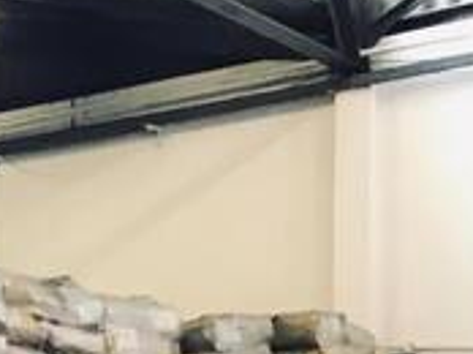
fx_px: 1760
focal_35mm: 129
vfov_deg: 10.5
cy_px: 711
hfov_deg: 13.9
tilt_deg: -5.2
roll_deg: +3.0
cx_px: -321
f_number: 1.8
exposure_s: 1/17
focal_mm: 3.99
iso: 80
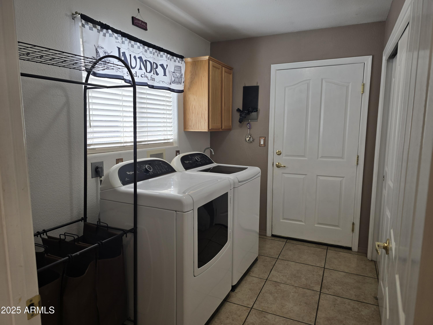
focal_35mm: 23
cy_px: 162
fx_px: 288
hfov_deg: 73.9
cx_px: 216
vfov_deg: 58.9
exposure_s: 1/120
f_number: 1.7
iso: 40
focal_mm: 6.3
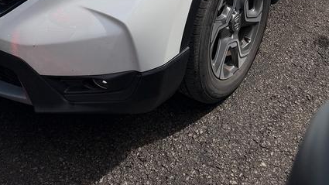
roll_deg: -0.3
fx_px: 515
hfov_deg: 35.4
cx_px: 150
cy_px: -123
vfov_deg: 17.5
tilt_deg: -16.9
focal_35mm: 59
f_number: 1.78
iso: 80
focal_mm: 6.76
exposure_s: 1/8130
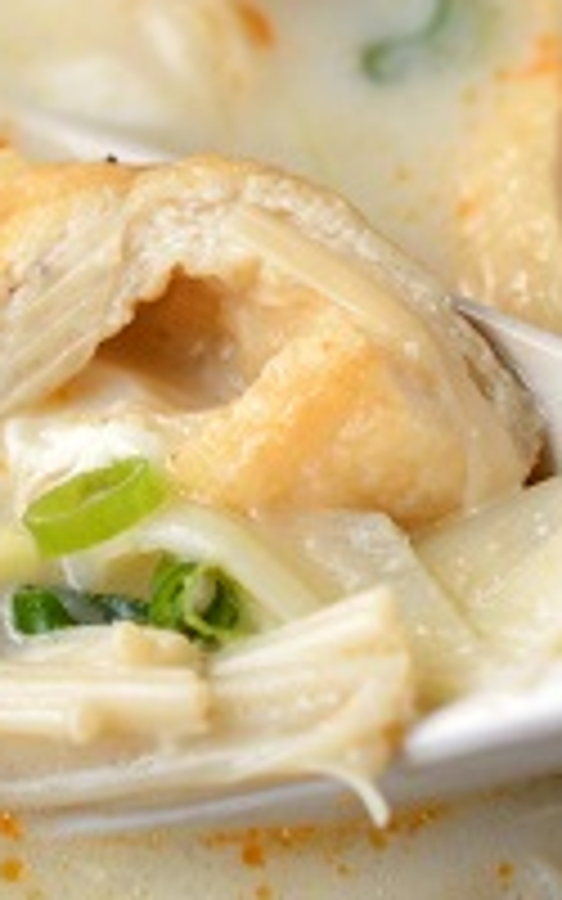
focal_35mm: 214
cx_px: -97
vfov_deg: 9.8
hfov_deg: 6.1
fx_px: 5244
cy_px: 207
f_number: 4.5
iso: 100
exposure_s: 1/80
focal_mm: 40
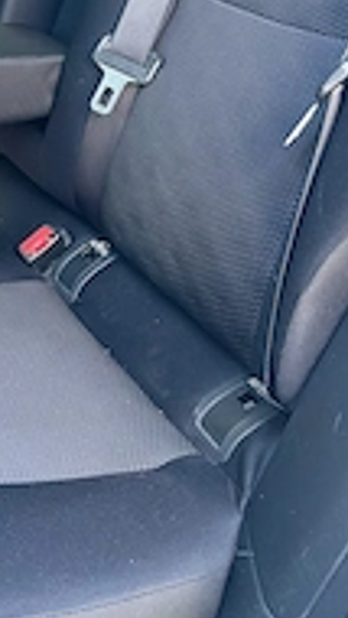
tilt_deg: -17.5
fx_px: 901
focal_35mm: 55
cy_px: 117
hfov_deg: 20.9
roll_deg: +1.4
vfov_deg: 36.5
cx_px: -26
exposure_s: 1/121
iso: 200
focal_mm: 6.86
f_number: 1.78
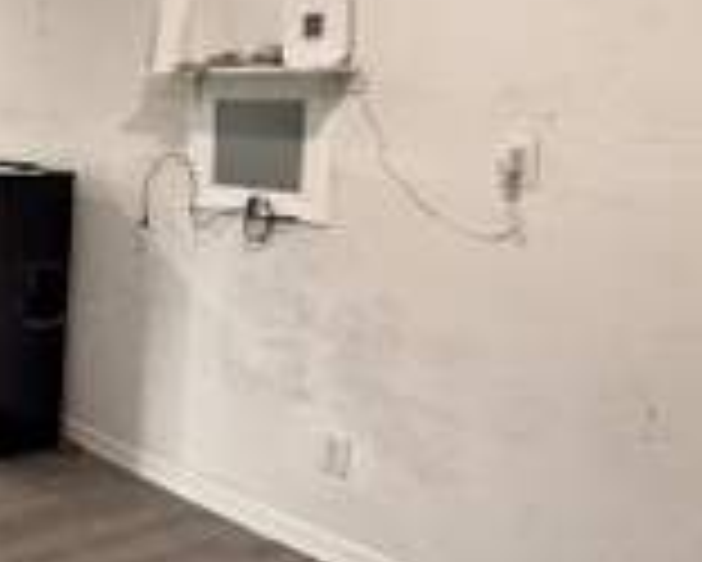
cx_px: -266
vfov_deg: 35.2
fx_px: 873
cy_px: 162
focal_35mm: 42
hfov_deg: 31.0
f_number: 2.2
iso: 160
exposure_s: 1/60
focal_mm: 2.22
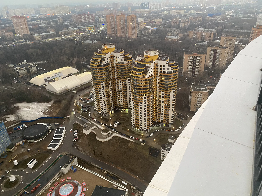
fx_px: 197
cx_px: 131
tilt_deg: -28.0
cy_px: 98
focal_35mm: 26
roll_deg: +3.6
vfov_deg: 53.1
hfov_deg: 67.3
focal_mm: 4.25
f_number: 1.8
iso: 400
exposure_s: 1/60
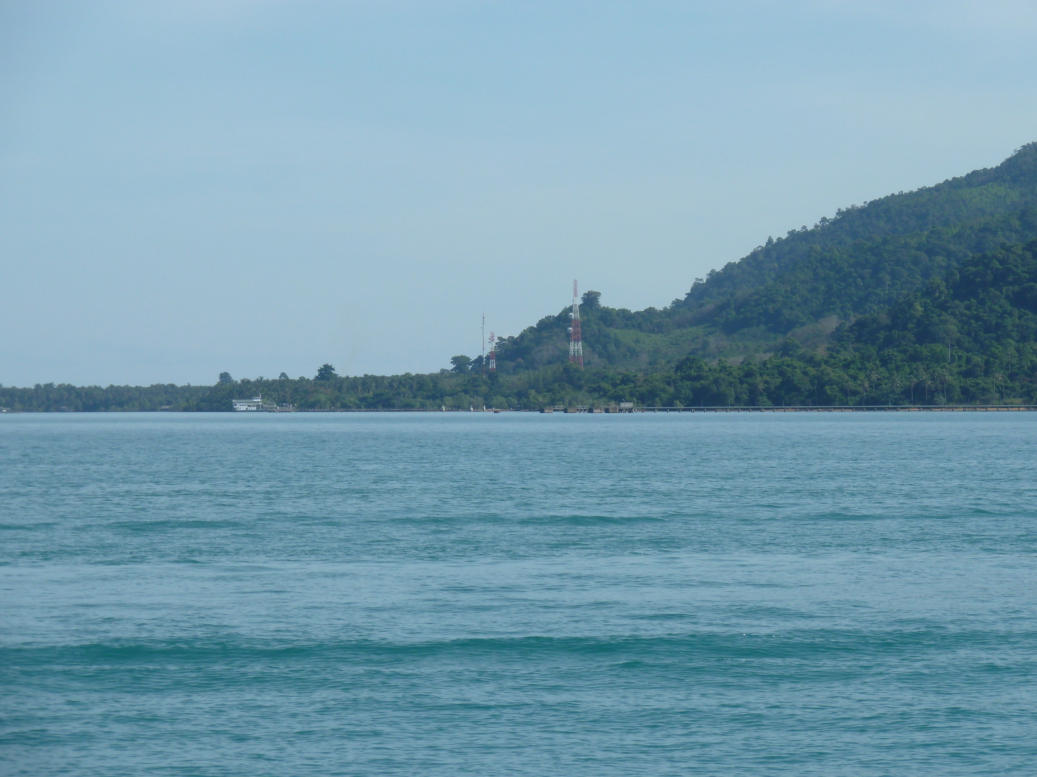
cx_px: 518
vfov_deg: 10.1
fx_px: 4404
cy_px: 388
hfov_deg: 13.4
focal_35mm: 147
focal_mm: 24.1
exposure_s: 1/500
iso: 80
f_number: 5.6
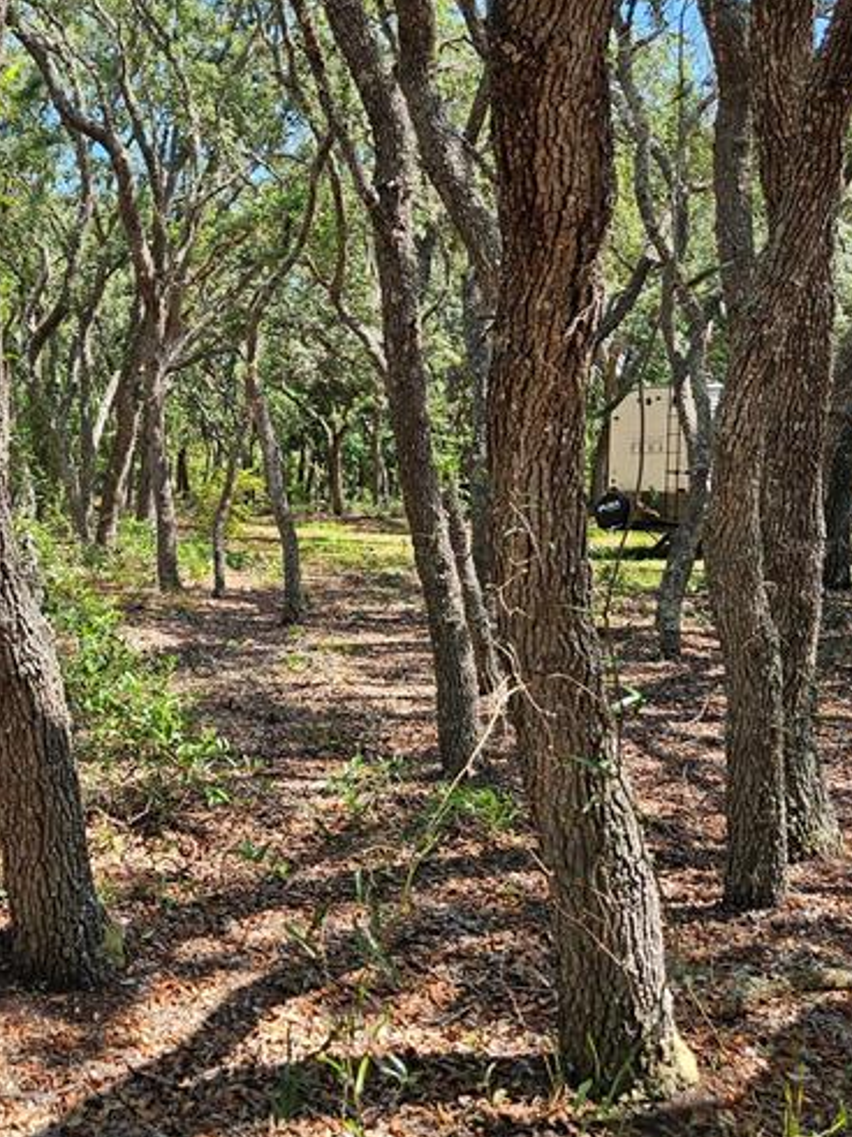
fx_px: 1182
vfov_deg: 51.3
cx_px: 215
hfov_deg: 38.6
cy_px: 544
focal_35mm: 36
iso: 25
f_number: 1.8
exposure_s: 1/375
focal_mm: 5.4
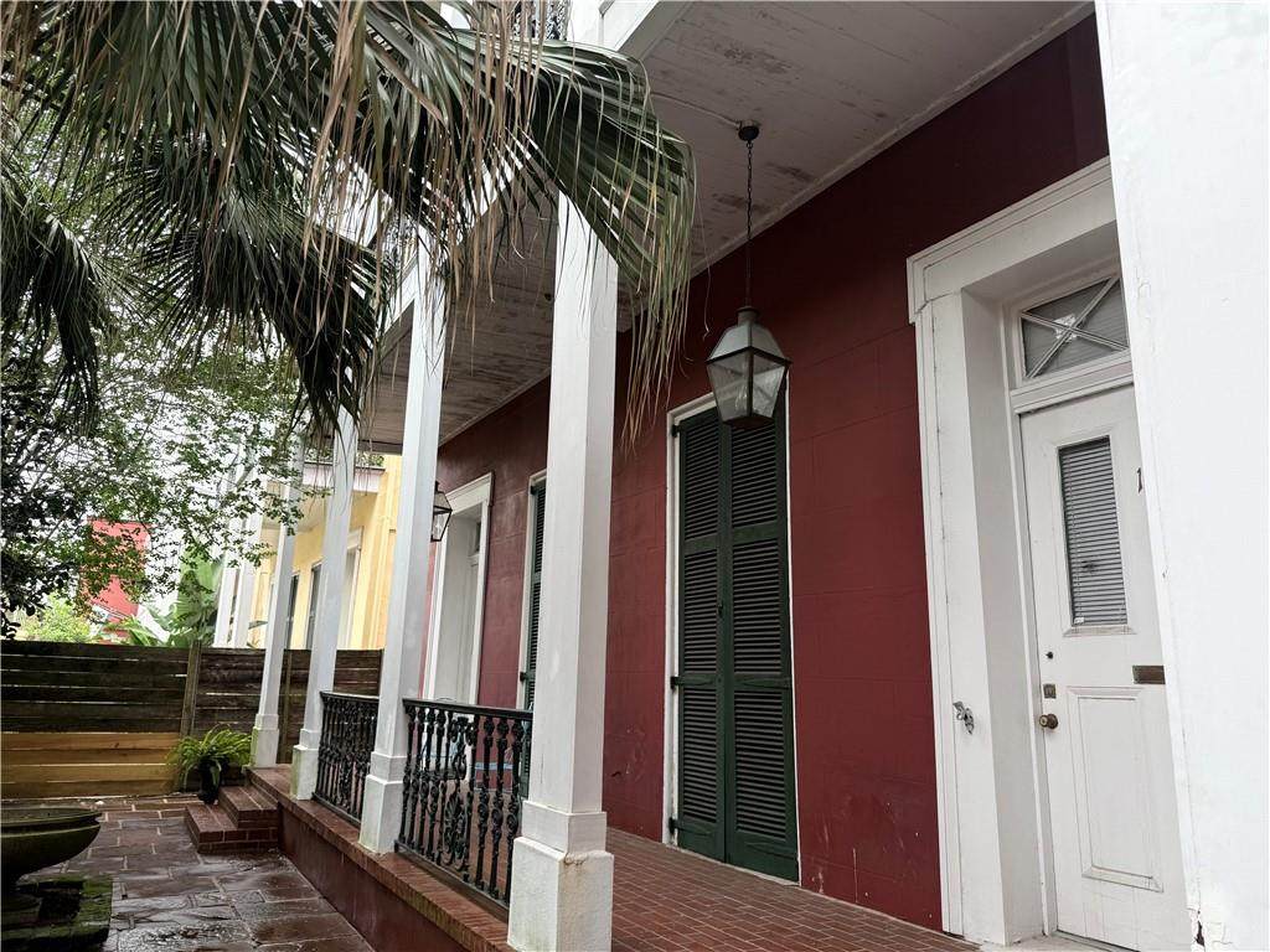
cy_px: 476
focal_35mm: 24
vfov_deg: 56.8
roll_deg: -1.6
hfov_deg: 71.6
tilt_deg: +12.9
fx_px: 881
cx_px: 635
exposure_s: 1/543
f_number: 1.78
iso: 80
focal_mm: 6.76
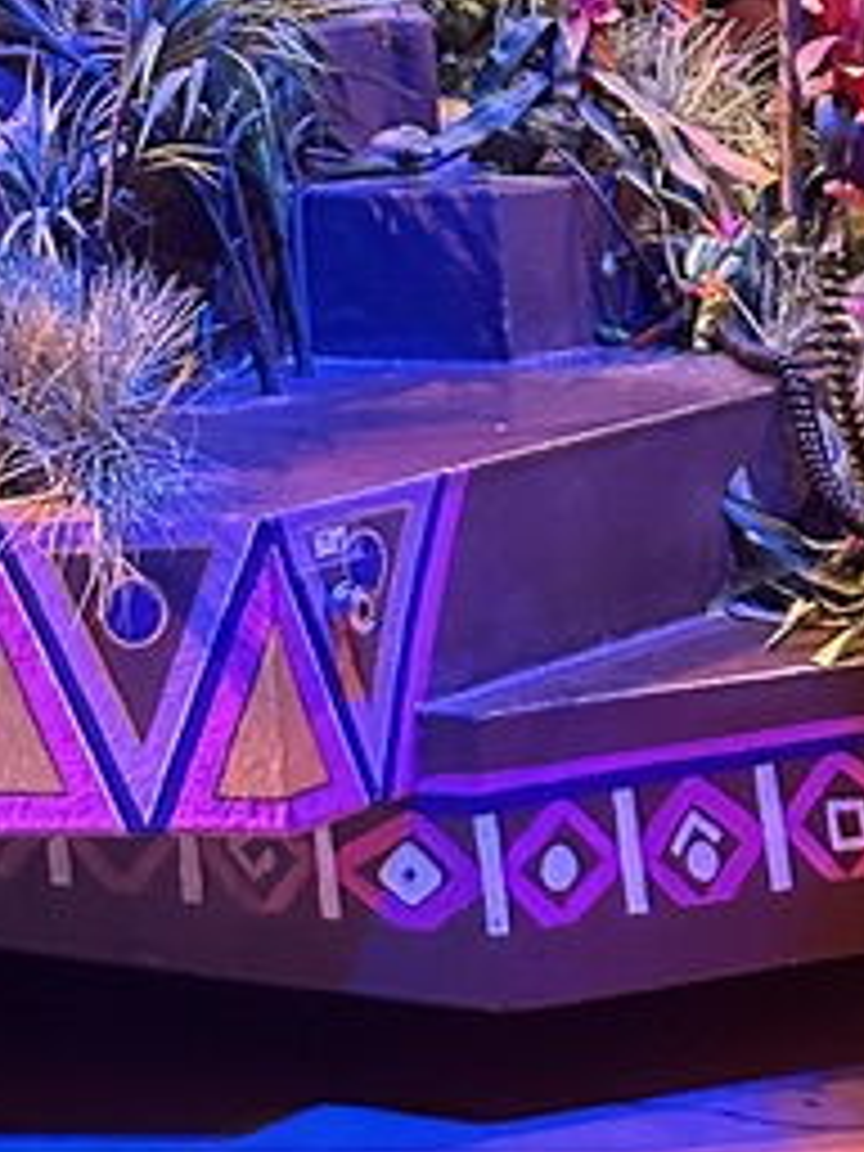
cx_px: -176
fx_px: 3195
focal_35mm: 96
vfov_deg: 16.8
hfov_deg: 14.9
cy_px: -954
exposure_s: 1/40
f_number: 1.78
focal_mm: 6.86
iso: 1000
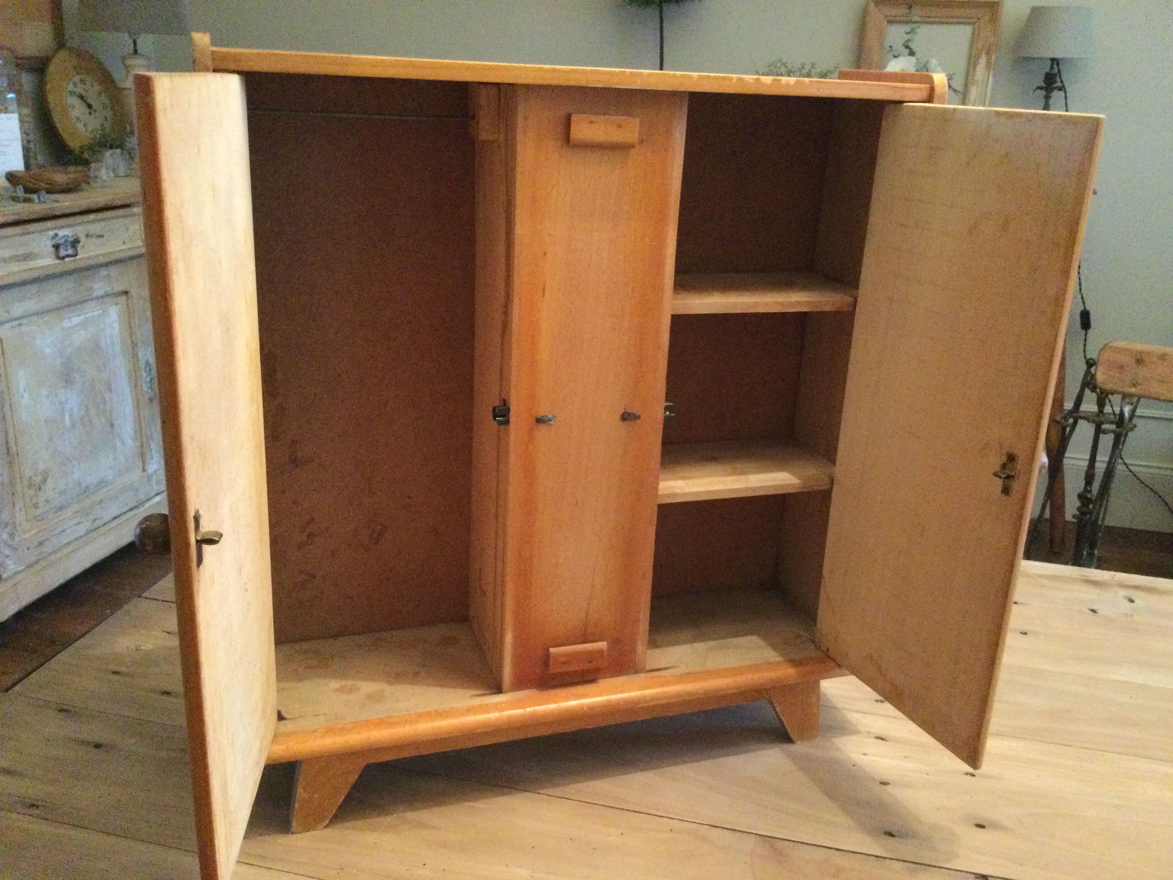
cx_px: 586
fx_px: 1050
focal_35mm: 31
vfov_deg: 45.4
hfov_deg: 58.4
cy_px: 440
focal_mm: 3.3
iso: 400
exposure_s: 1/17
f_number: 2.4
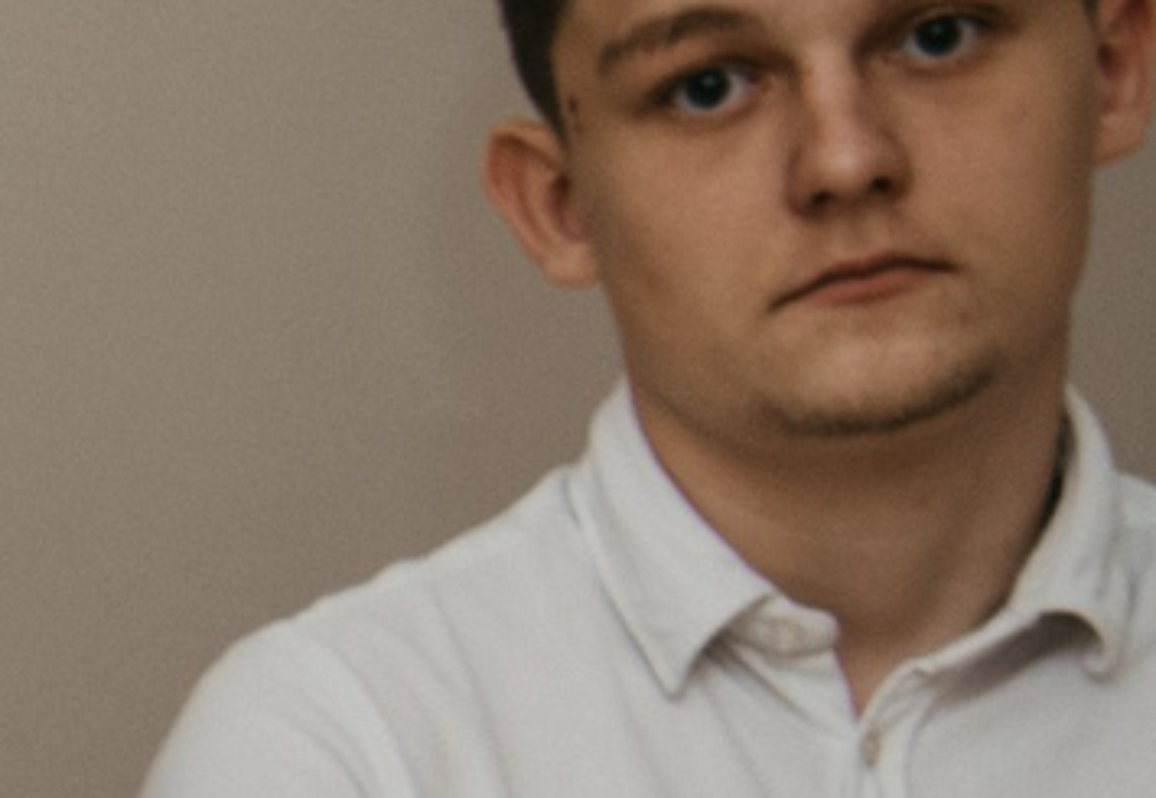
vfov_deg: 4.9
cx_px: -2904
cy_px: 1592
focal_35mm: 285
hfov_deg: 6.3
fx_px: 9251
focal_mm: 36
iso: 200
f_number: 4
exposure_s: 1/160
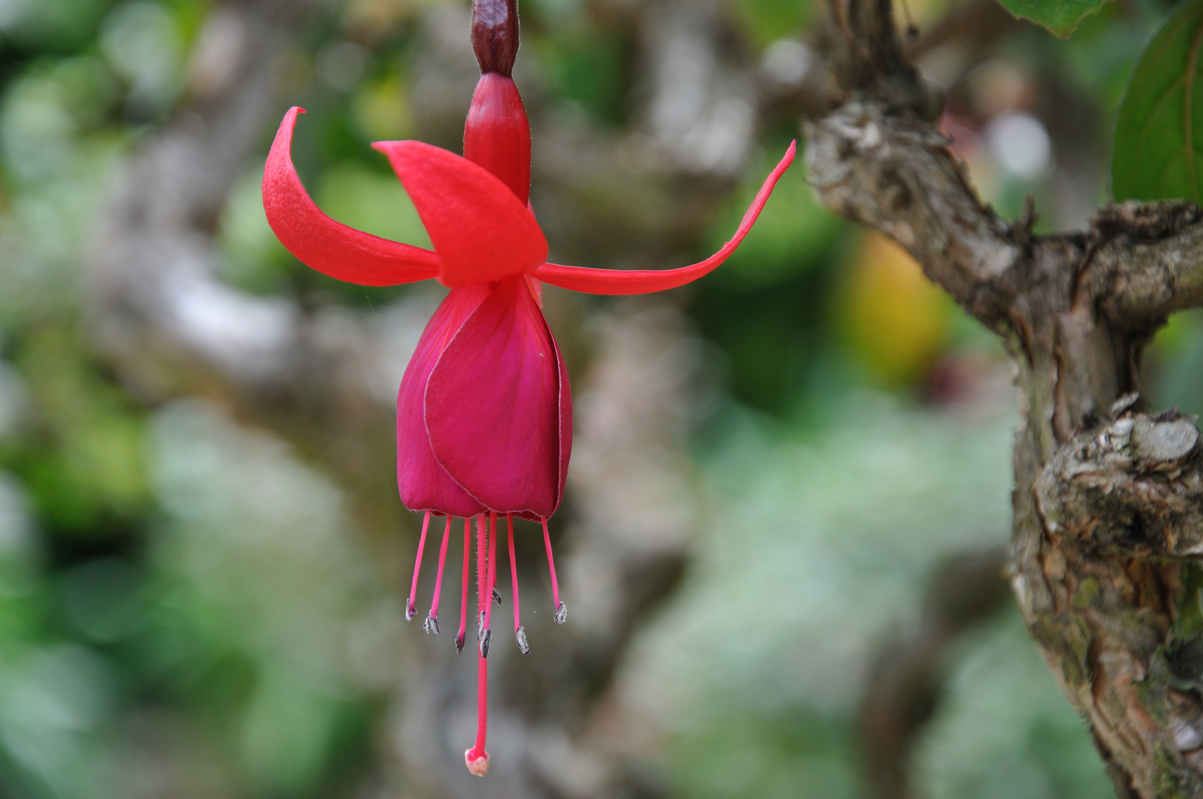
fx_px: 5257
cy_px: 400
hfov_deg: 13.1
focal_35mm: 158
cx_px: 602
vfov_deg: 8.7
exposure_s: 1/125
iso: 200
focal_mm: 105
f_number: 7.1
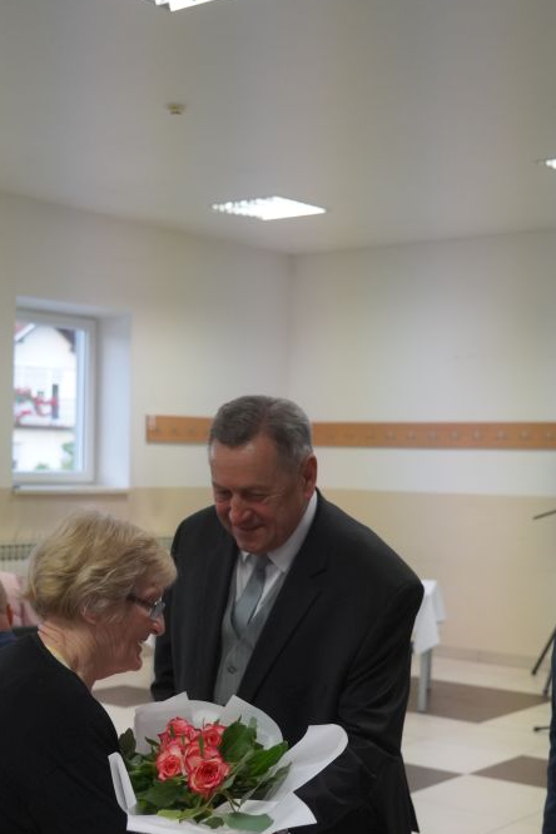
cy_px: 545
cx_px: 229
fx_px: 1281
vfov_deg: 35.8
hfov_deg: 24.5
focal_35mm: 55
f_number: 3.2
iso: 1250
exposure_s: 1/200
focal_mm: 24.8
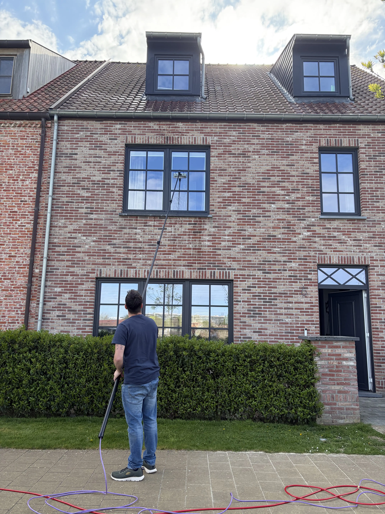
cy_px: 257
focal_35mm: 26
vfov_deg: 67.3
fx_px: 386
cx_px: 192
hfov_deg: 53.1
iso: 64
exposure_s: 1/1081
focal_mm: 5.96
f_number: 1.6
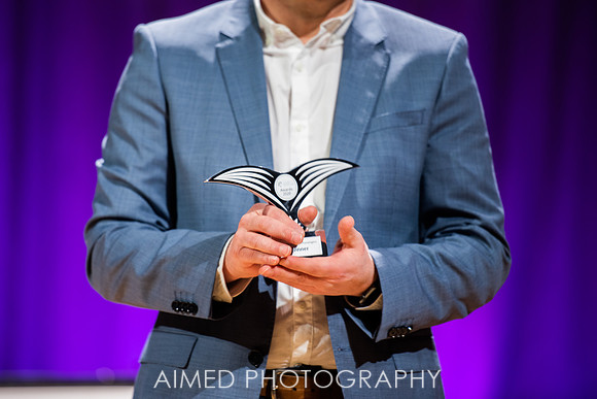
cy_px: 190
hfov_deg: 9.5
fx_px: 3603
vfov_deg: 6.3
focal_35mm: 217
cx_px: 277
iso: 320
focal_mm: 200
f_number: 2.8
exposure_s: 1/200
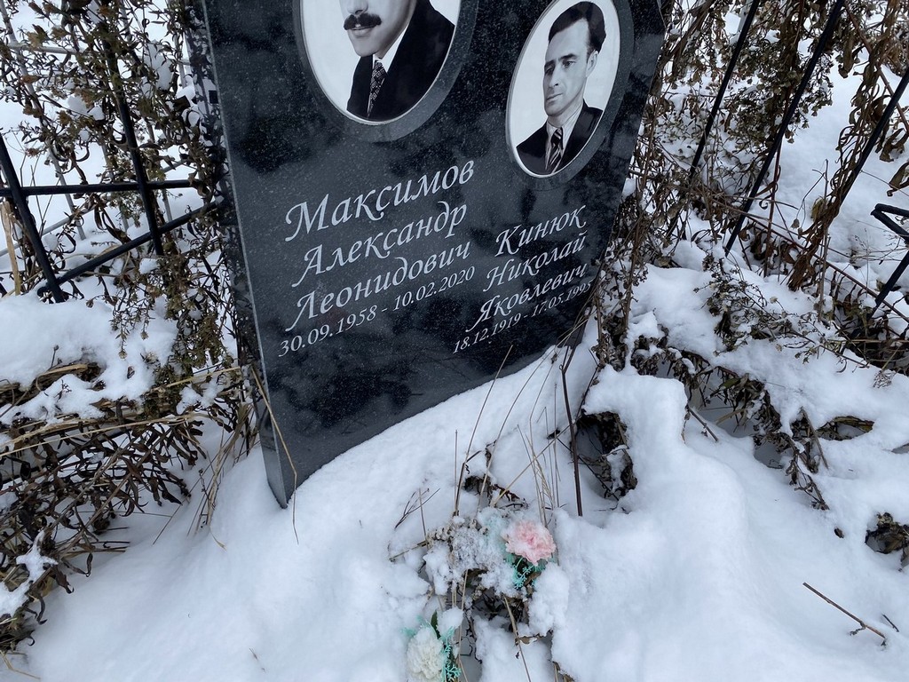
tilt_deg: -51.7
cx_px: 454
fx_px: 683
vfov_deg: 53.1
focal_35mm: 26
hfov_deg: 67.3
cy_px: 341
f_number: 1.8
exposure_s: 1/702
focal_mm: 4.25
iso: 32
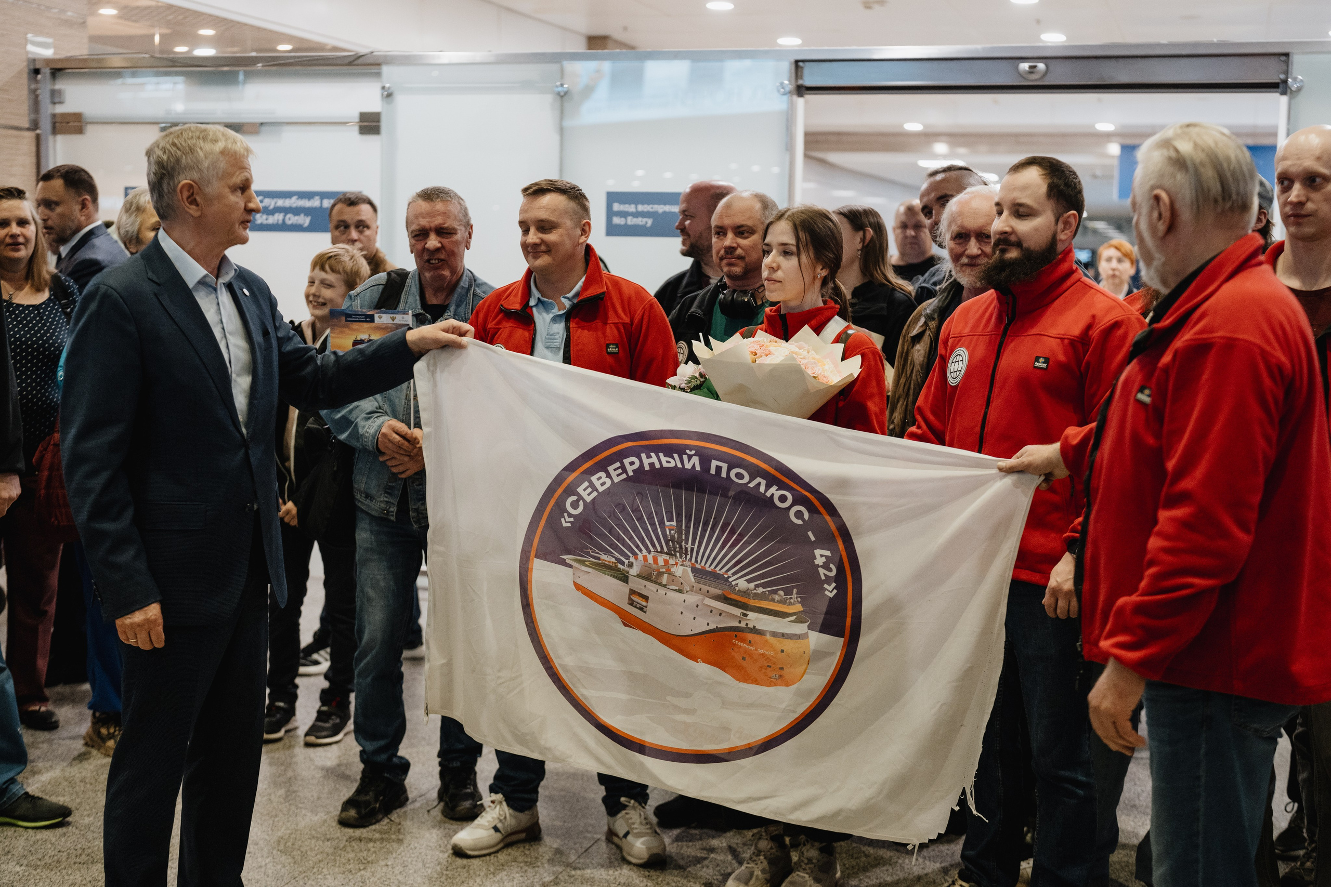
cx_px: 666
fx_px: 1849
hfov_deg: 39.6
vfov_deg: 27.0
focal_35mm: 50
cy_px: 444
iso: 2500
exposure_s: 1/250
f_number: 2.5
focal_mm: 50
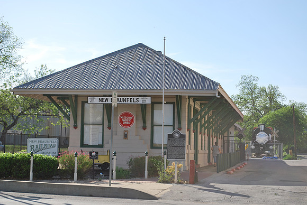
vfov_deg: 16.6
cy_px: 102
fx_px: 704
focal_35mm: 82
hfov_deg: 24.6
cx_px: 154
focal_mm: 55
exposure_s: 1/250
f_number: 8
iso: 100
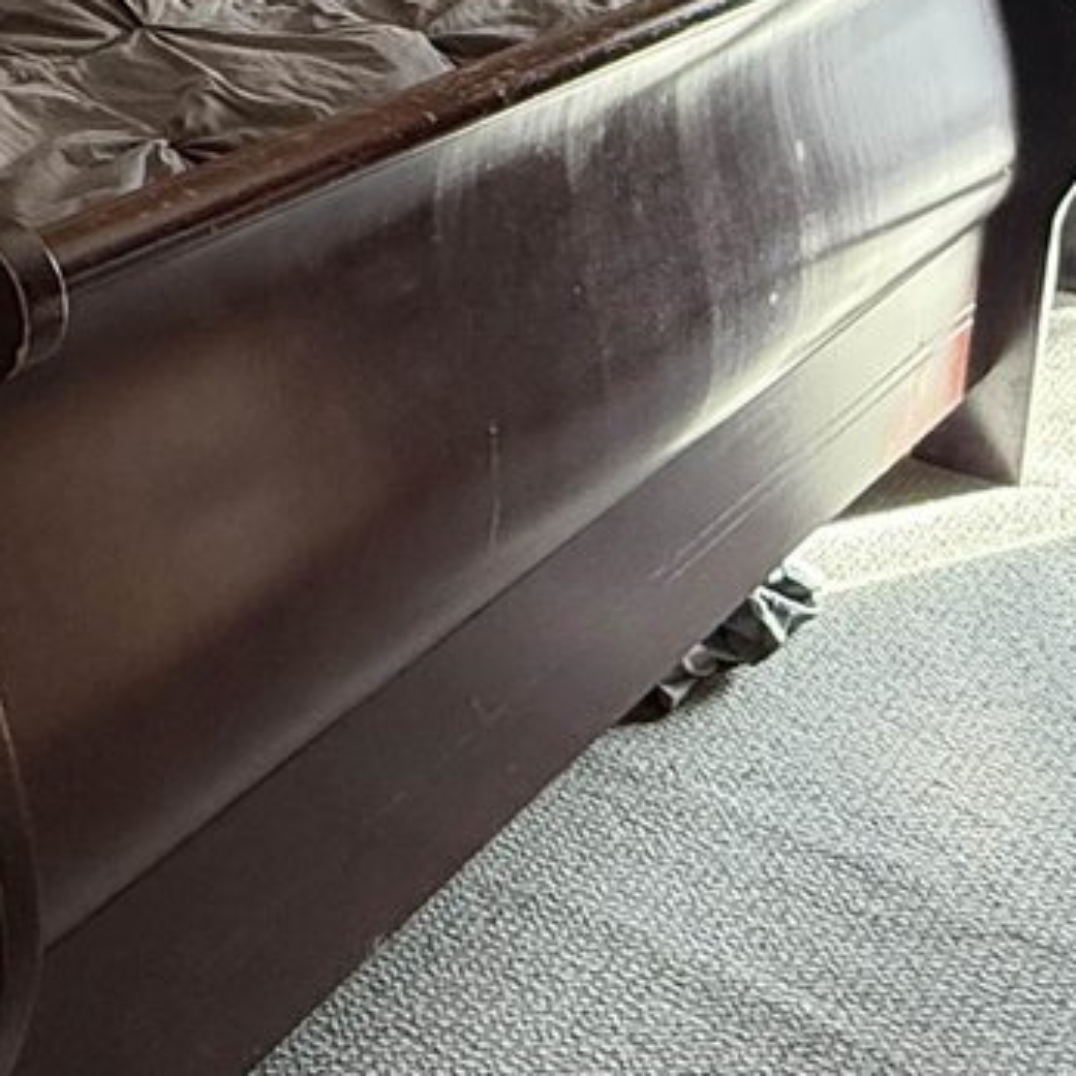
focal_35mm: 57
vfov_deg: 28.3
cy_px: 12
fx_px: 2005
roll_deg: +0.2
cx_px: 16
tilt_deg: -13.7
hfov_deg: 28.3
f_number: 2.2
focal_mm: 2.22
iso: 500
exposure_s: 1/60
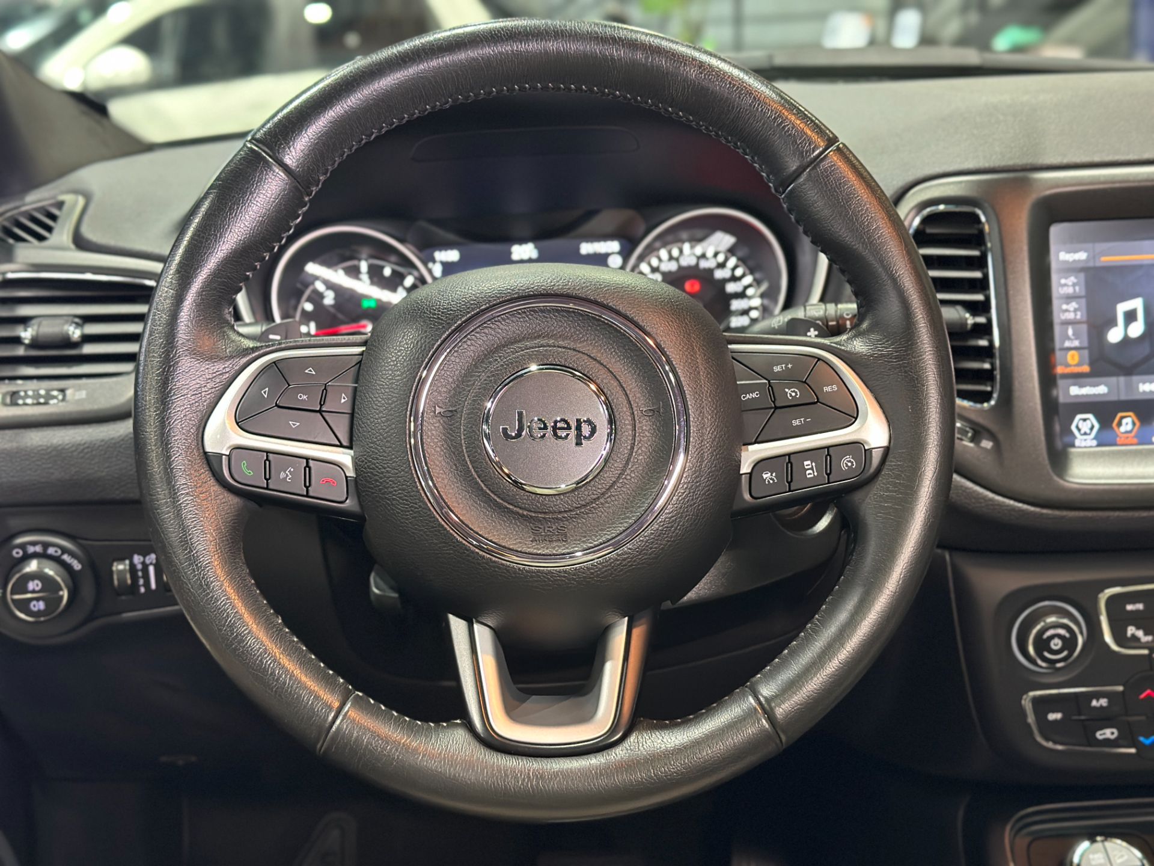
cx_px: 577
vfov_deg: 30.3
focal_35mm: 48
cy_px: 433
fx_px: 1600
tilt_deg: -13.9
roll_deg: +2.2
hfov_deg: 39.7
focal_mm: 6.86
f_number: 1.78
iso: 400
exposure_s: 1/31
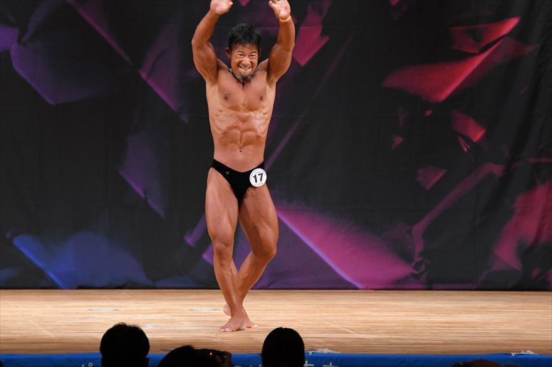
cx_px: 276
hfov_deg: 7.6
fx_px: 4138
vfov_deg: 5.1
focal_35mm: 270
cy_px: 184
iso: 3200
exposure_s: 1/400
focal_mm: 180
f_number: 5.6
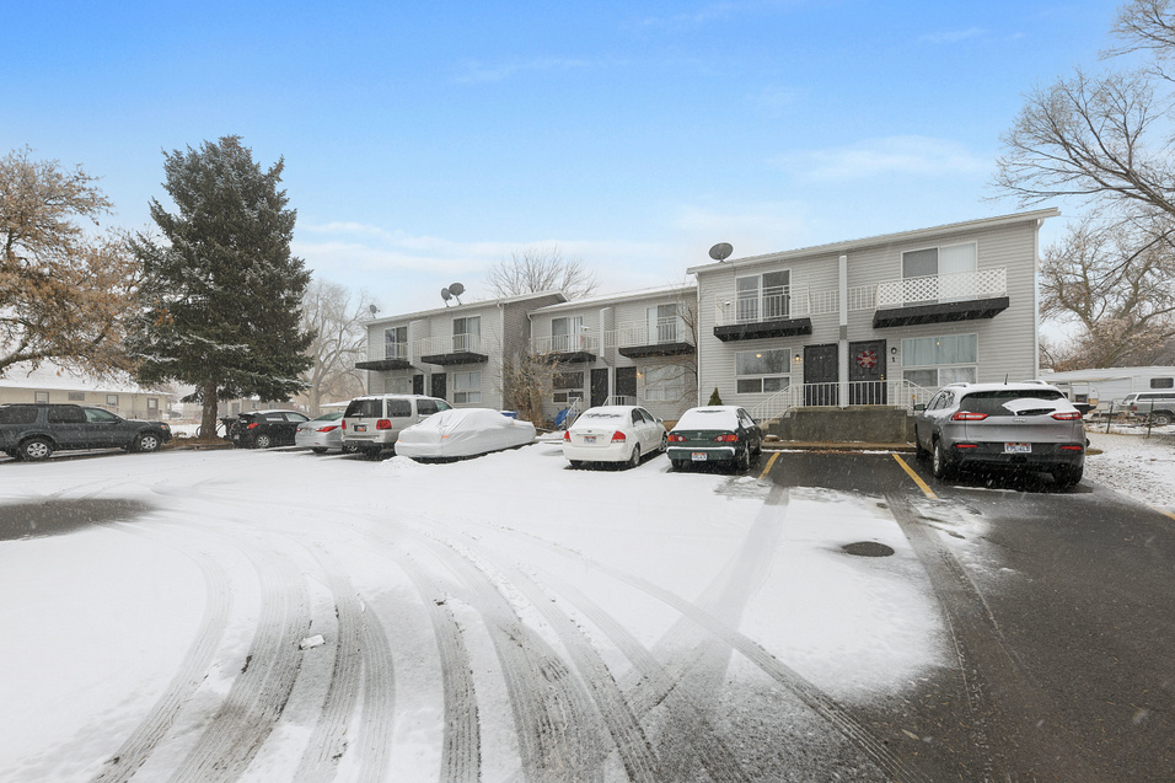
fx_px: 489
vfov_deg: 77.2
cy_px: 419
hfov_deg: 100.3
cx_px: 560
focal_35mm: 15
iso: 100
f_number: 8
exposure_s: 1/100
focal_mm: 14
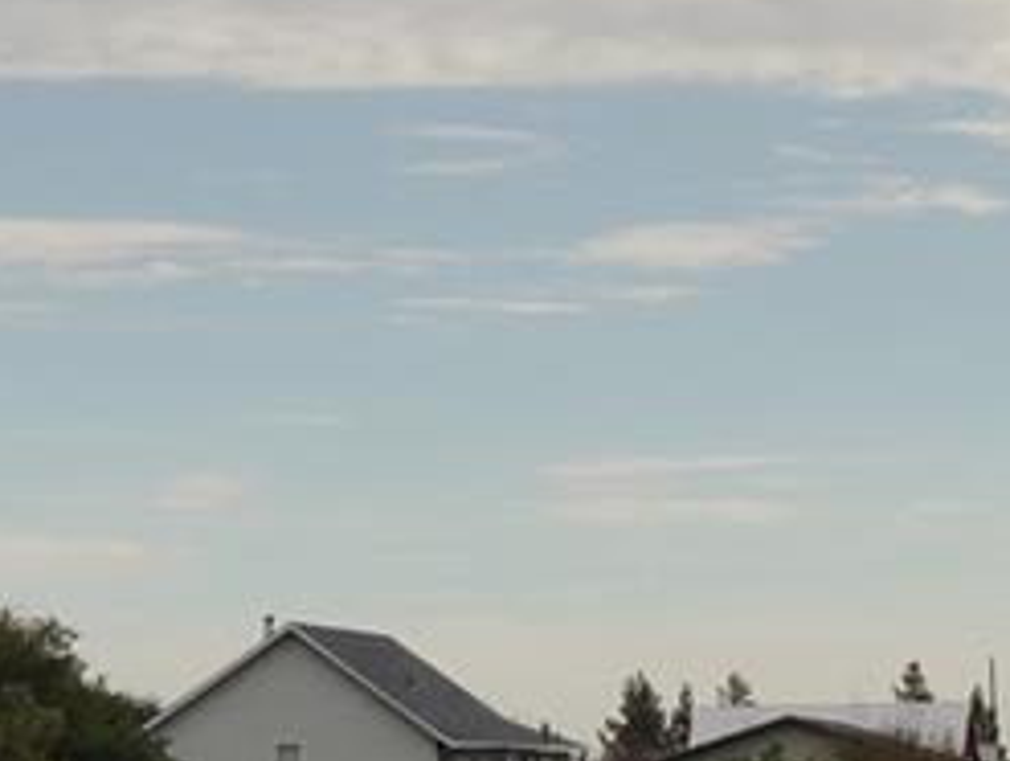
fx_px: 6049
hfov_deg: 9.5
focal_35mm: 207
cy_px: 724
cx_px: 961
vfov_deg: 7.2
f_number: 3.6
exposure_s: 1/800
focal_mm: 8.9
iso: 100
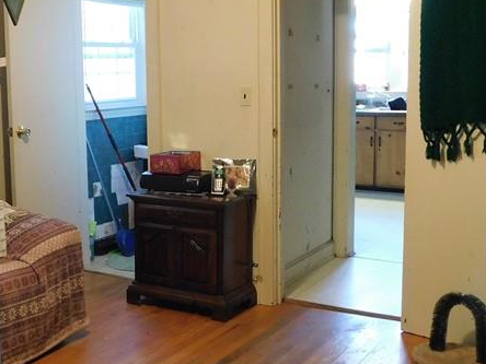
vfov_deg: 27.5
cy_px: 163
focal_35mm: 53
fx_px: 744
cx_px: 154
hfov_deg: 35.7
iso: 400
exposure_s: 1/13
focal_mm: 4
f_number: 3
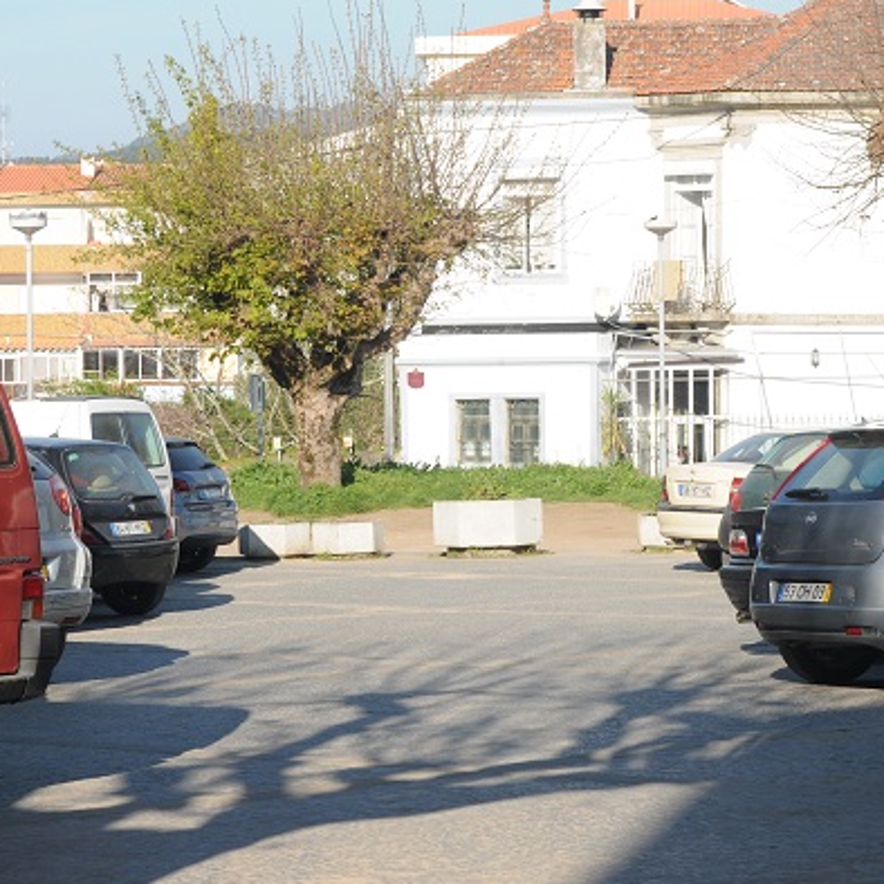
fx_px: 3779
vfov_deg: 13.3
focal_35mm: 131
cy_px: 476
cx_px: 342
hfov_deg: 13.3
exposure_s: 1/320
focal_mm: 55
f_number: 9
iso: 200
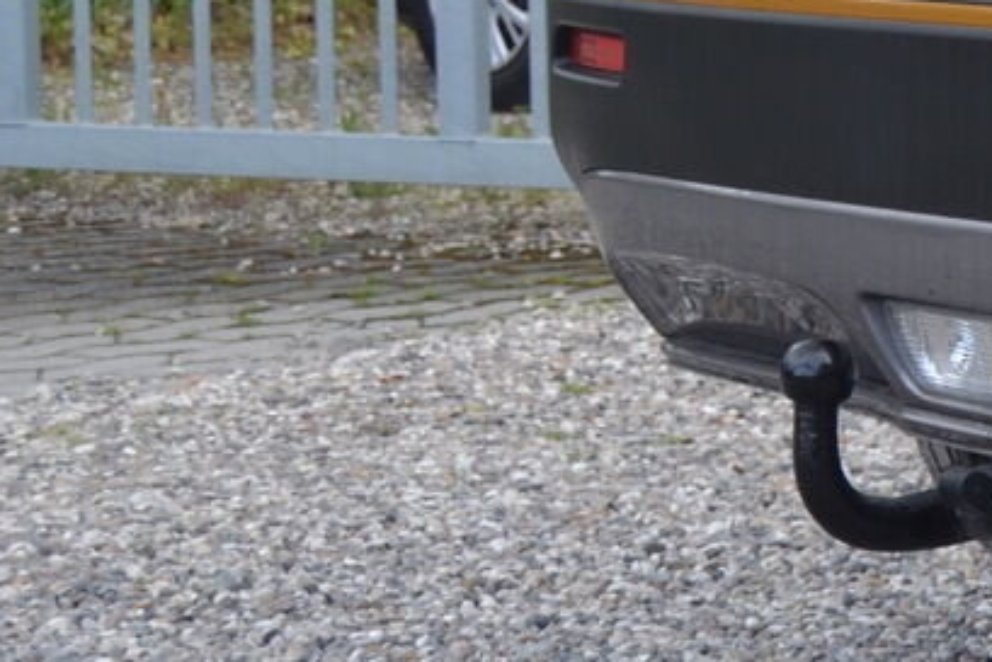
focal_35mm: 155
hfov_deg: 11.3
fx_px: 4272
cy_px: -245
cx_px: 2268
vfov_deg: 8.7
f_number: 5.6
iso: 110
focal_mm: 22
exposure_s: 1/125
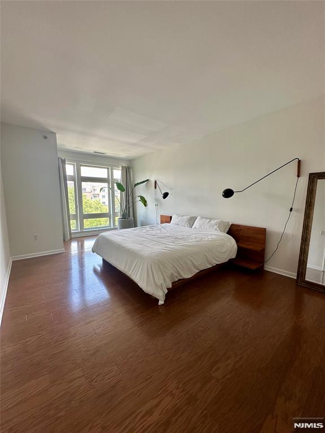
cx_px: 162
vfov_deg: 102.1
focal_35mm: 14
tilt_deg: -5.4
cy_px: 216
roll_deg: -0.9
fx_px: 175
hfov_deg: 85.7
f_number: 2.2
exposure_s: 1/99
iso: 80
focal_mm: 2.22
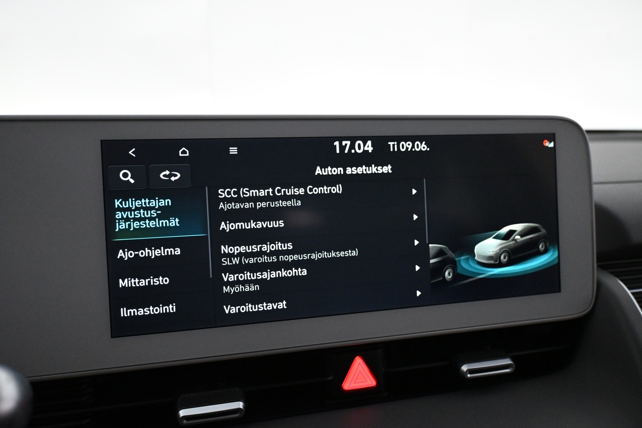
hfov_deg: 63.2
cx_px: 321
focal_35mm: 29
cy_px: 214
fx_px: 522
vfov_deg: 44.6
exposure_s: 1/125
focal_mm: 19.5
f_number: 3.8
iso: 4000
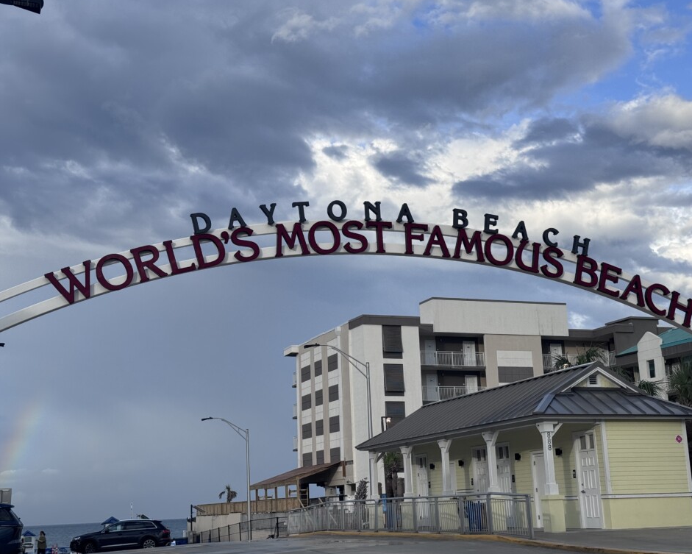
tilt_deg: +11.8
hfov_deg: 36.7
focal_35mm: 51
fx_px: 1045
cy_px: 276
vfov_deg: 29.7
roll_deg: +2.2
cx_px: 340
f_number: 1.78
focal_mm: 6.76
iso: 64
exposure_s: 1/3257
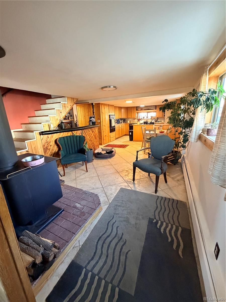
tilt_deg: -16.2
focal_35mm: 14
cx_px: 113
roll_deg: +2.9
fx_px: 122
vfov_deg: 102.1
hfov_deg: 85.7
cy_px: 151
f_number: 2.2
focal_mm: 2.22
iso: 800
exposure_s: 1/60
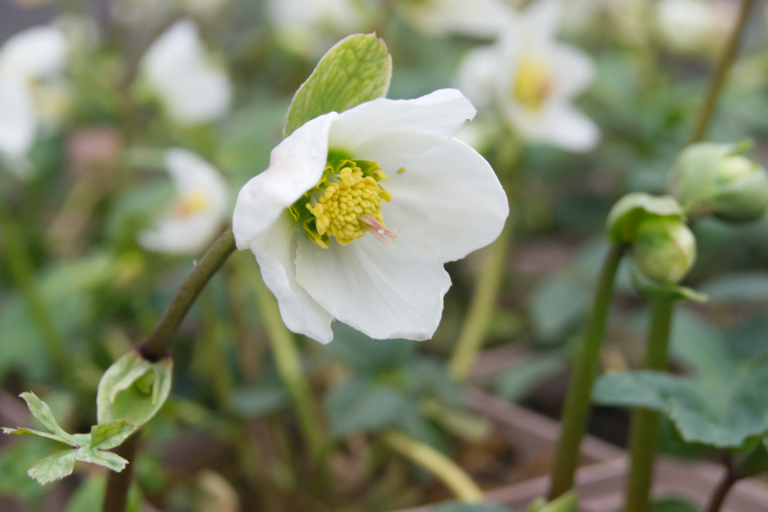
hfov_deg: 27.0
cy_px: 256
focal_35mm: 75
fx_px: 1600
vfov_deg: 18.2
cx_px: 384
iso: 1000
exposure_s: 1/80
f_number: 8
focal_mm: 50
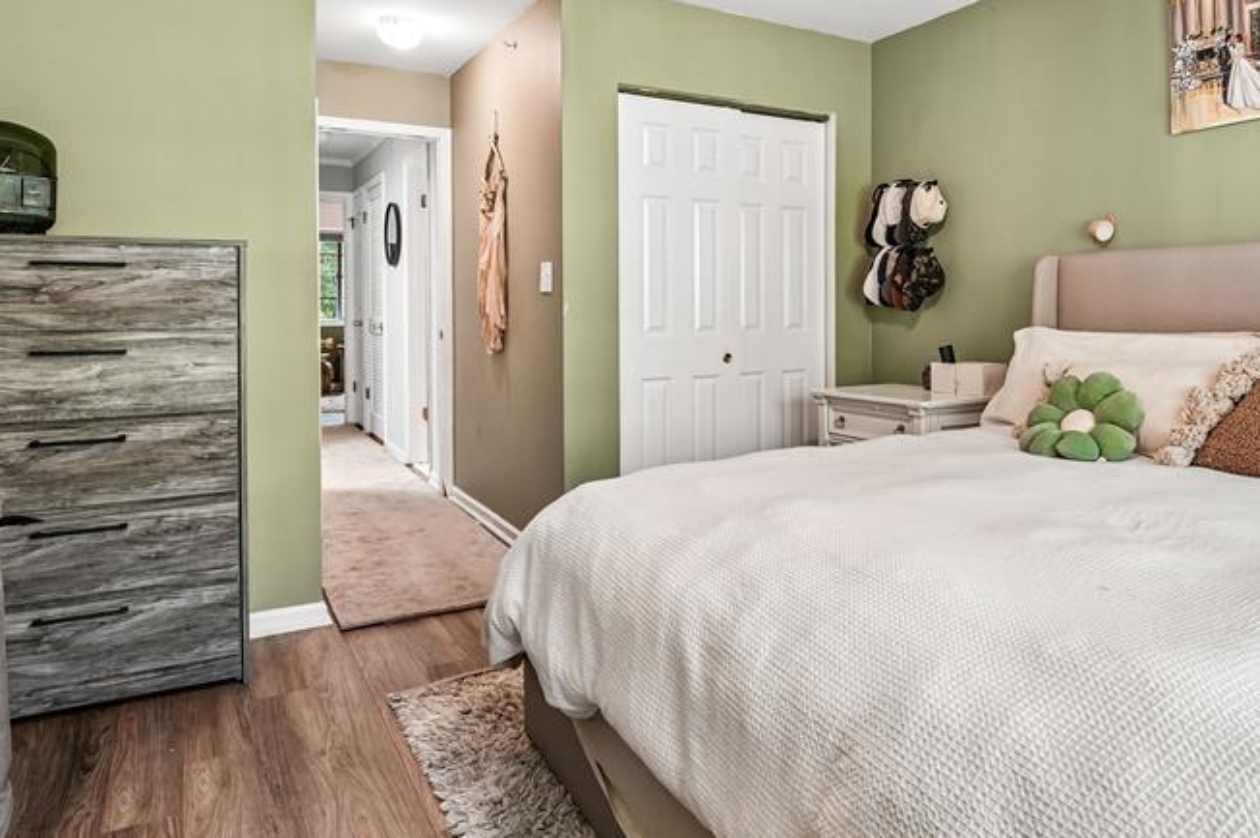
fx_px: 770
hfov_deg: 77.8
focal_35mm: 22
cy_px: 471
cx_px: 752
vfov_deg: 57.0
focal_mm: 14
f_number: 7.1
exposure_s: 1/13
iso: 800
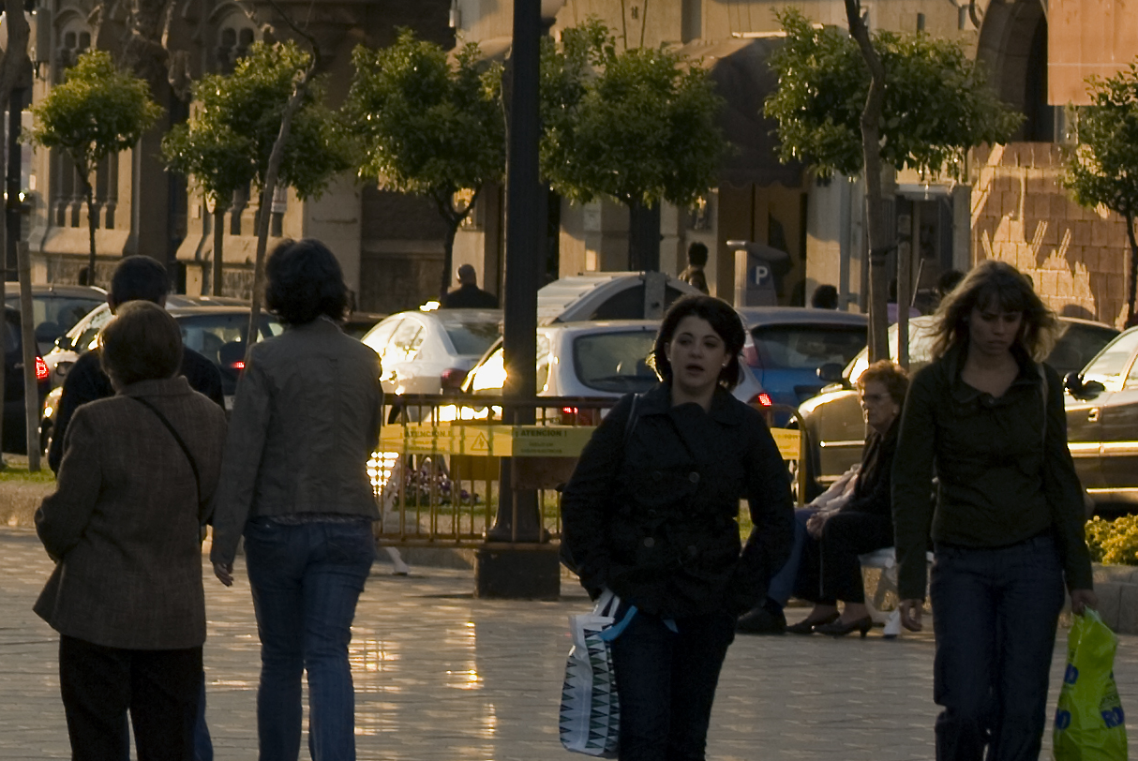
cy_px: -374
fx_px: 10600
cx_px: -394
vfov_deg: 4.1
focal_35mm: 335
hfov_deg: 6.1
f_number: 6.3
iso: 100
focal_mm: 70
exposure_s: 1/160
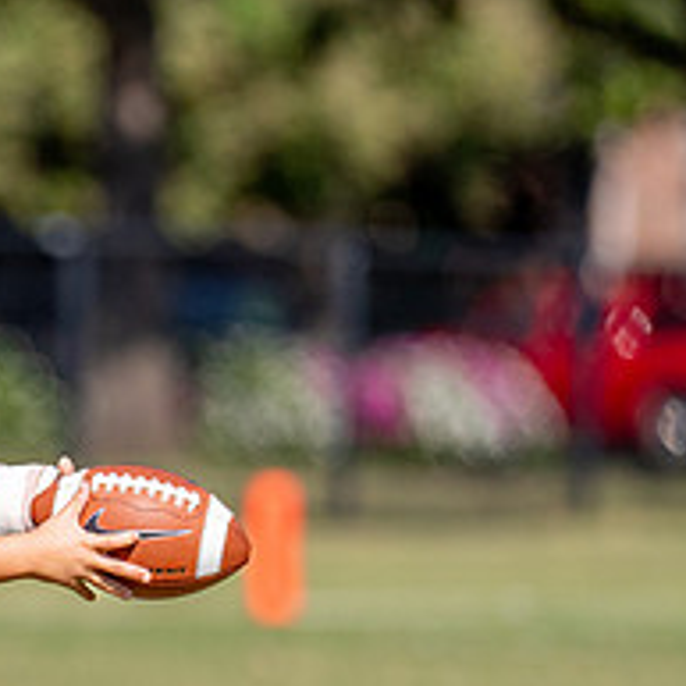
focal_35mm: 776
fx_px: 17399
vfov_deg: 2.3
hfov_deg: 2.3
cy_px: 572
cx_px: -255
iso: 250
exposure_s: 1/5000
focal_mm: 200
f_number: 2.8
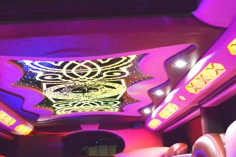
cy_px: 137
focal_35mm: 60
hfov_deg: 33.4
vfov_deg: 22.1
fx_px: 393
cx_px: 104
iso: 3200
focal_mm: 18
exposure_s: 1/20
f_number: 3.5
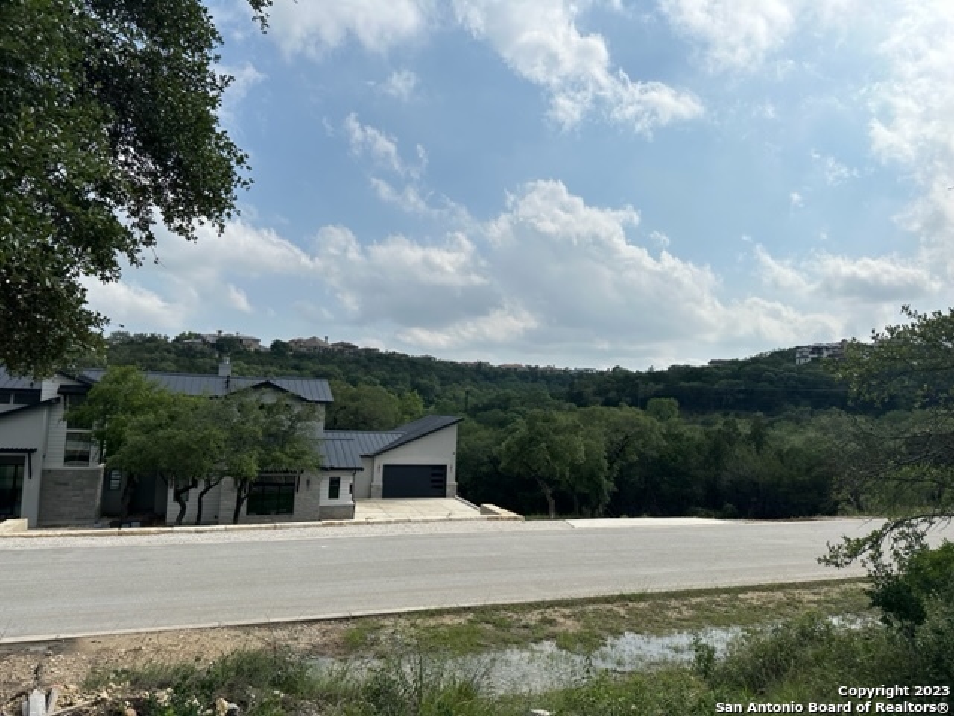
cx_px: 477
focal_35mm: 24
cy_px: 358
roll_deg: -1.4
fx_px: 661
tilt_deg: +4.1
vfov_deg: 56.8
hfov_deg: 71.6
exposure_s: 1/13699
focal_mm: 6.86
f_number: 1.78
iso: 80
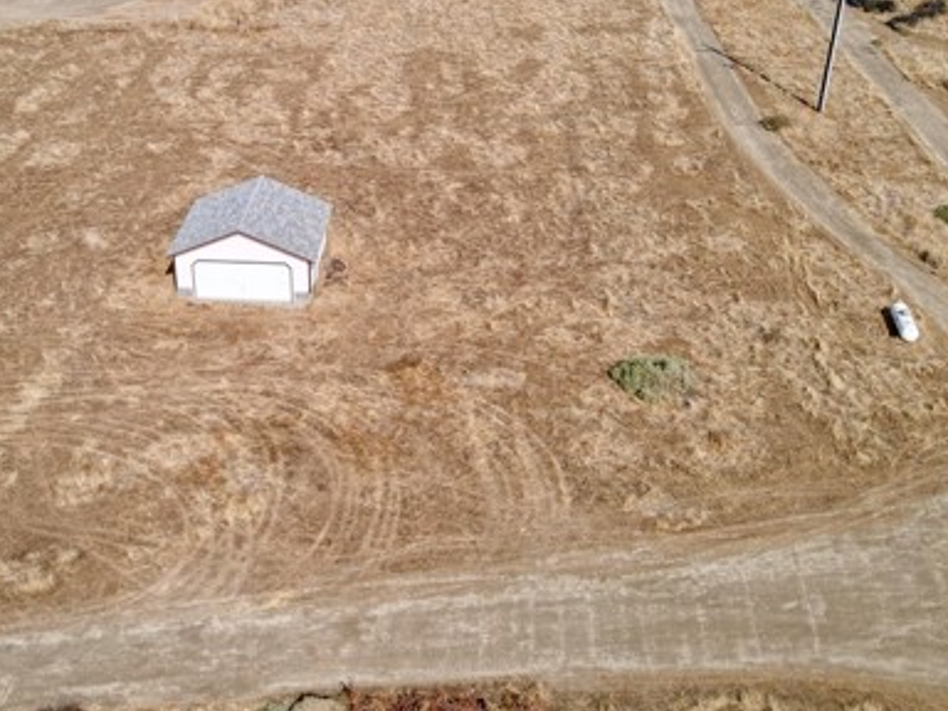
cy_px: 296
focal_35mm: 40
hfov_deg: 46.4
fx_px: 1095
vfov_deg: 35.9
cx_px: 358
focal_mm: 4.5
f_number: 2.8
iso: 100
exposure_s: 1/320
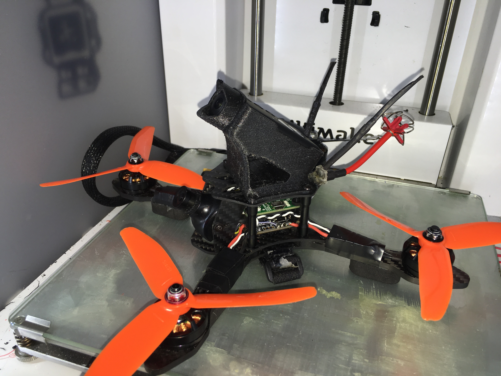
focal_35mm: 29
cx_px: 250
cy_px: 188
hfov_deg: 61.7
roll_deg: -2.0
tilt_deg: -29.8
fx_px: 420
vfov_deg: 48.2
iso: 25
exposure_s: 1/62
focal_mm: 4.15
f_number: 2.2
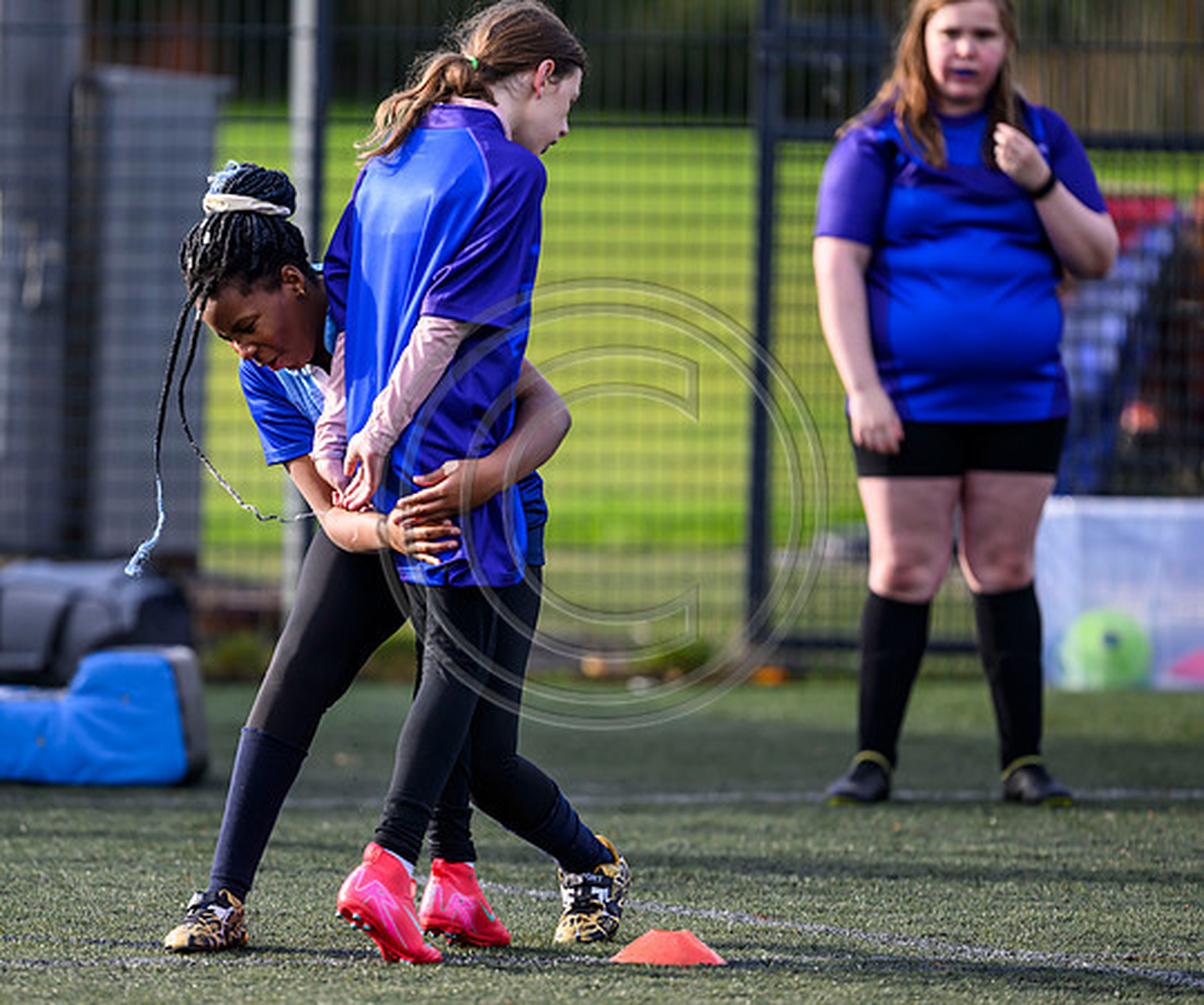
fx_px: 17144
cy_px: 514
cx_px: 465
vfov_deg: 3.4
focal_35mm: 473
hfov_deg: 4.0
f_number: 3.2
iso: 500
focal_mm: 400
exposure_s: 1/2000
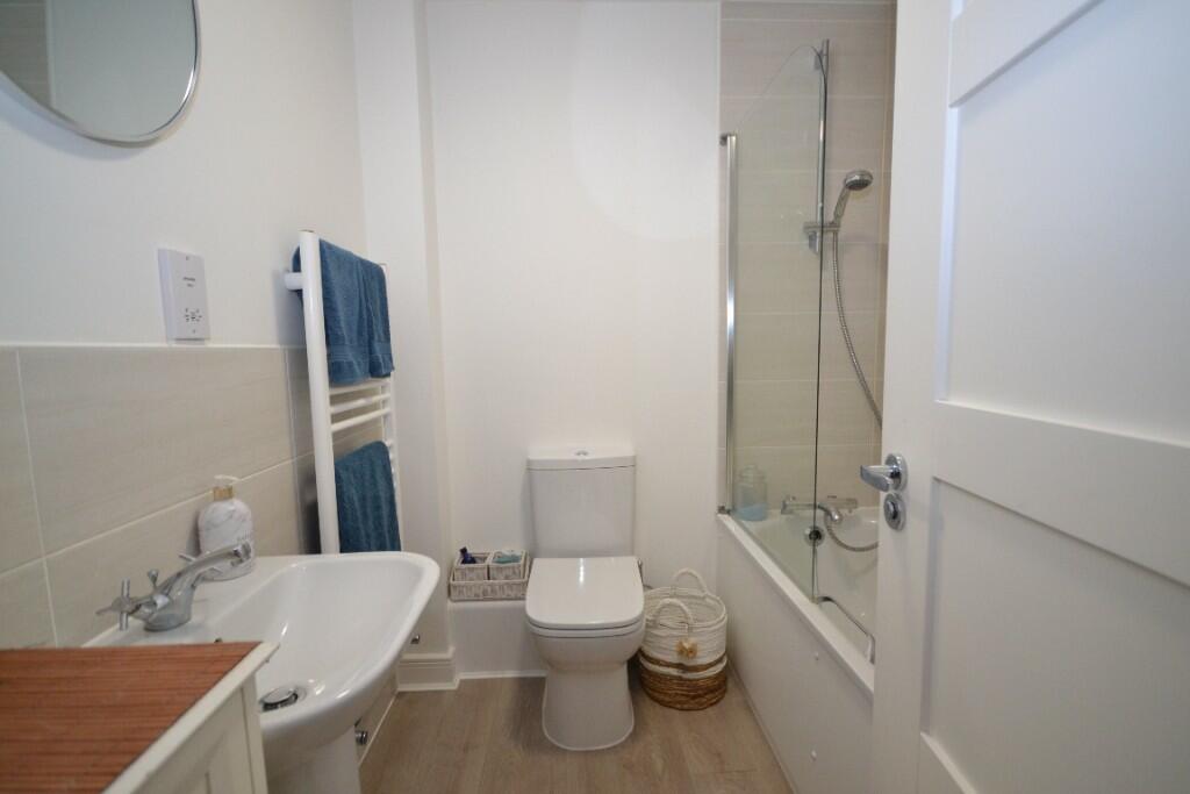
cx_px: 595
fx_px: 545
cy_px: 397
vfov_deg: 72.1
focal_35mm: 16
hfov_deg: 95.0
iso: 1600
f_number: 4.2
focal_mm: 11
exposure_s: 1/60
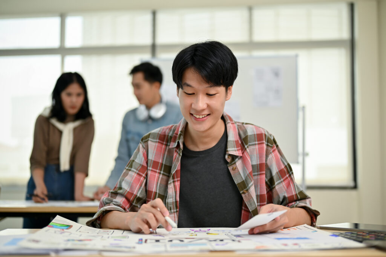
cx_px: 193
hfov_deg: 39.6
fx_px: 536
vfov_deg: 26.9
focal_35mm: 50
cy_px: 128
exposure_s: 1/160
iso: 125
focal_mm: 50
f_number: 1.8
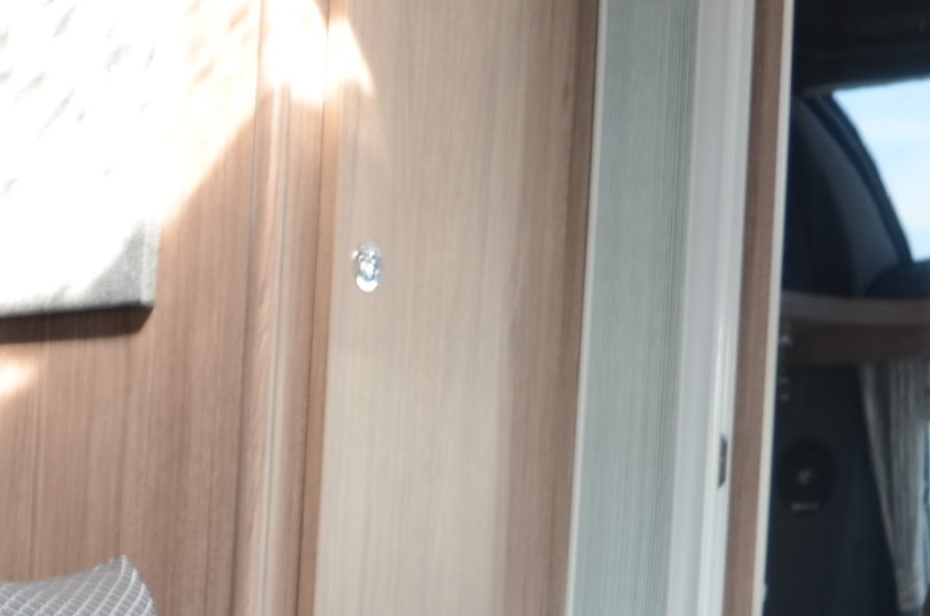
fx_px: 2887
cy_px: 741
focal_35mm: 112
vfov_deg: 11.9
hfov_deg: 16.7
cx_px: -449
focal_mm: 24
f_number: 2.8
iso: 100
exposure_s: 1/15
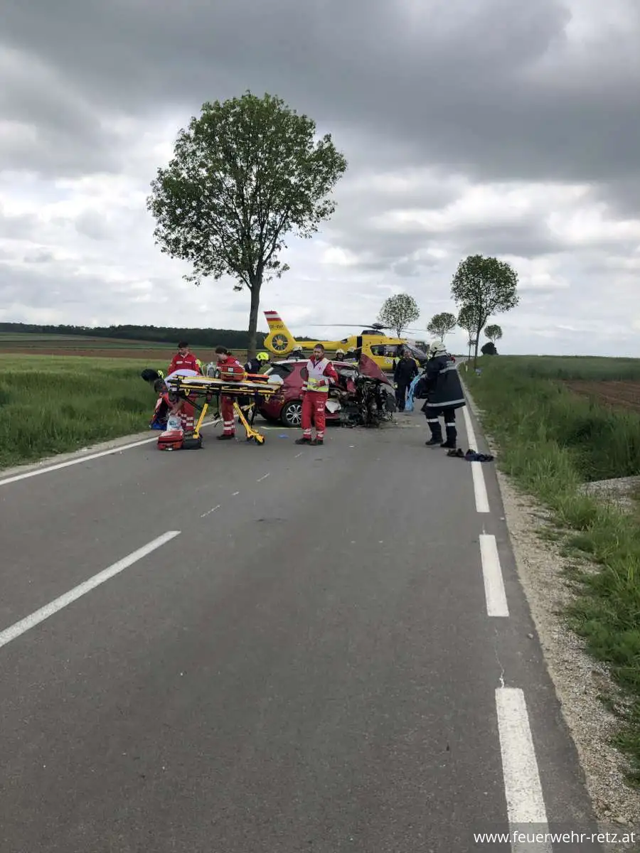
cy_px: 426
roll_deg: -3.2
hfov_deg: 49.7
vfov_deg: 63.4
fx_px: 690
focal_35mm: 28
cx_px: 320
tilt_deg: -7.5
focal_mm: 4
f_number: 1.8
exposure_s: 1/1675
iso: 20
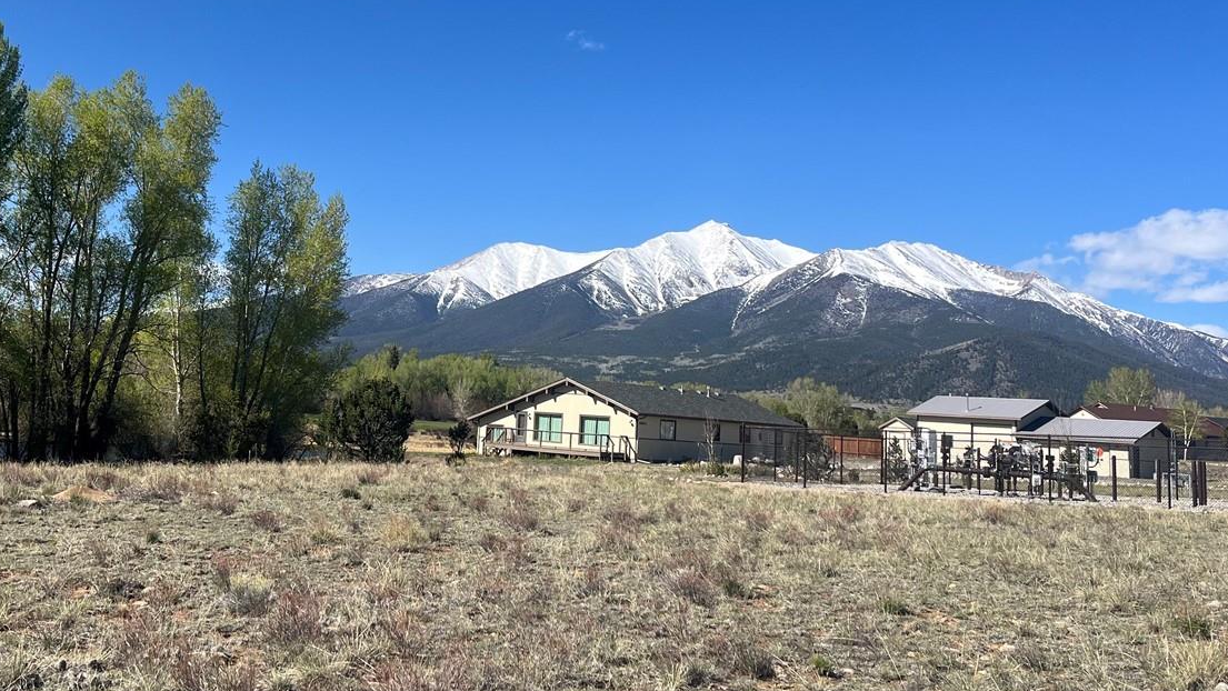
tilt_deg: +9.7
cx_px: 480
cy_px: 177
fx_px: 1335
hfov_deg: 49.0
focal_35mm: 41
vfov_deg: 28.6
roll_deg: -3.8
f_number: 1.6
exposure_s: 1/3311
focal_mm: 5.1
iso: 50
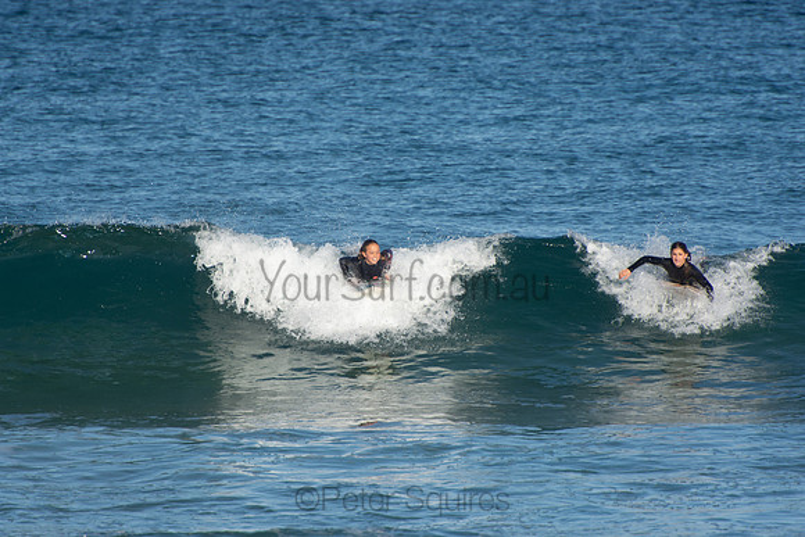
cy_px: 268
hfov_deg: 3.4
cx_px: 402
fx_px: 13419
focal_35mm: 600
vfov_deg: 2.3
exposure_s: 1/1000
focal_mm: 400
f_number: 5.6
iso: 180
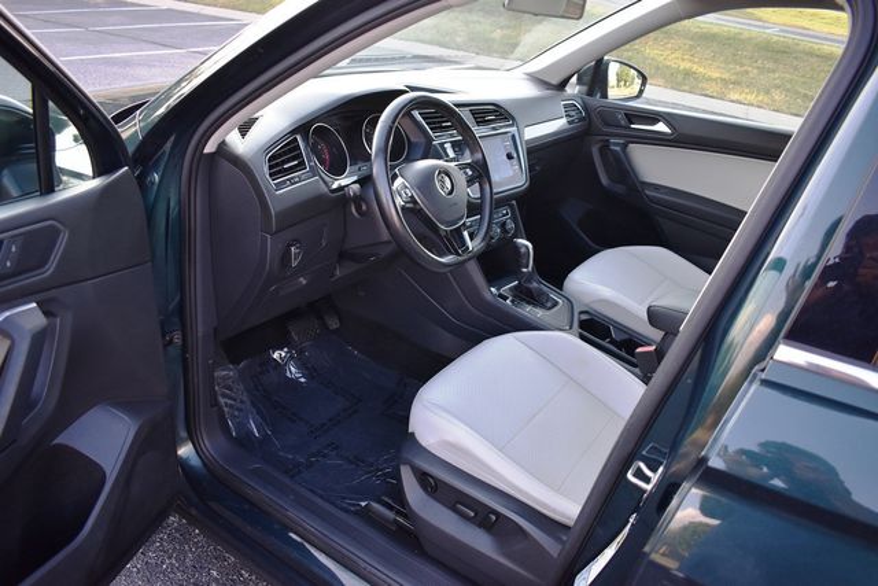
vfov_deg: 48.0
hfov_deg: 67.4
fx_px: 659
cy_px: 293
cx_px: 439
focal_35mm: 27
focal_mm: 18
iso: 500
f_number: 3.5
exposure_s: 1/250
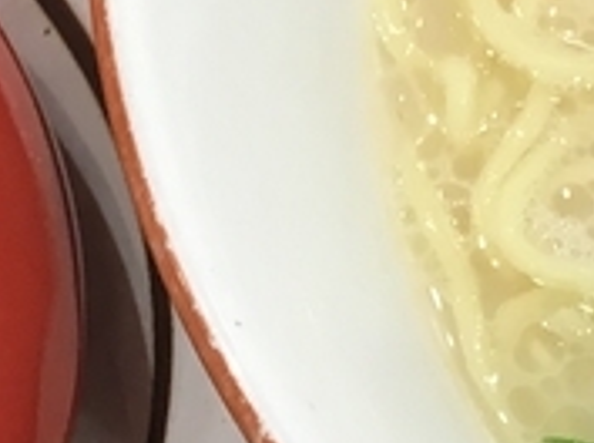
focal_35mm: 197
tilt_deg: -59.6
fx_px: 3374
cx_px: 473
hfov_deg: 10.0
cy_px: 436
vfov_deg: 7.5
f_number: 2.2
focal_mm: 4.15
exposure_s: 1/30
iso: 25
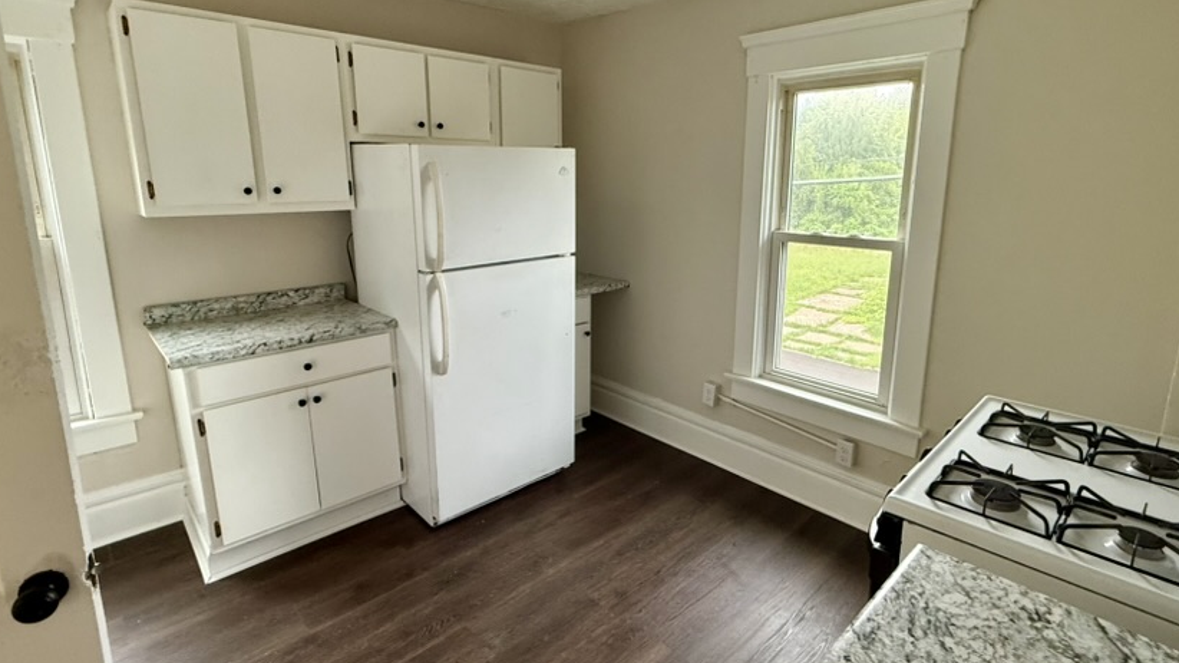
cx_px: 621
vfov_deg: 58.2
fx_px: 594
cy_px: 293
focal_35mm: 19
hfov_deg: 89.5
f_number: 2.2
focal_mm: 2.22
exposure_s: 1/60
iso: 250
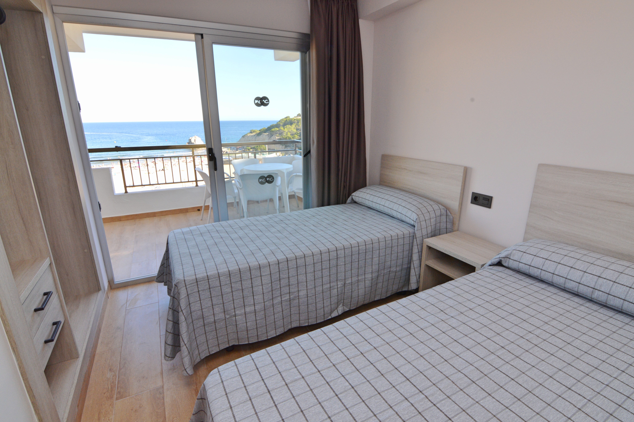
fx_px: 290
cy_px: 211
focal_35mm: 16
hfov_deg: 95.0
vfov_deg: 72.0
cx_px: 317
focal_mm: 11
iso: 200
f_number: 18
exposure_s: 1/15
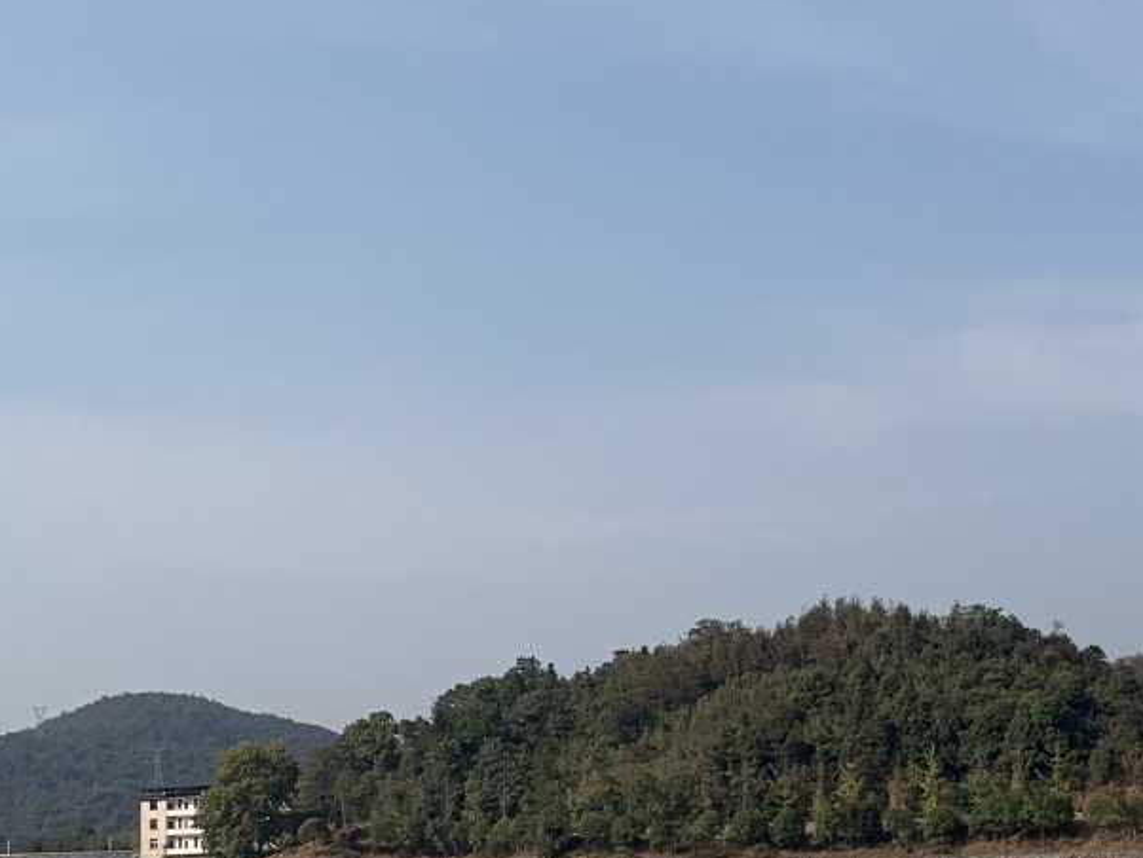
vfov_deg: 16.8
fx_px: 2874
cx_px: 1059
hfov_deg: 21.9
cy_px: 757
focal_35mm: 87
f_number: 1.8
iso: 25
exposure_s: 1/3401
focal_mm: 4.25
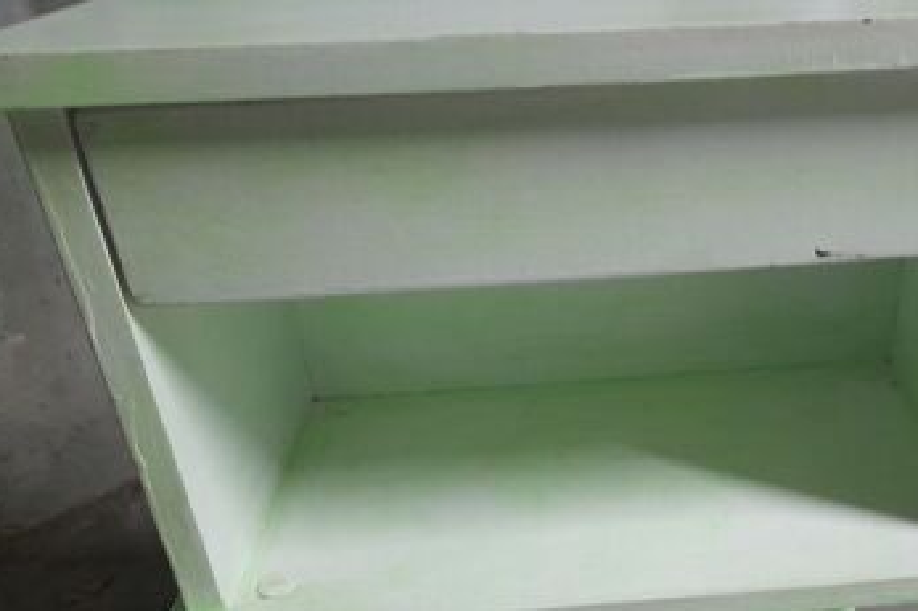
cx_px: 622
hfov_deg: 52.0
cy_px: 413
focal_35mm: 36
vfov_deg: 36.4
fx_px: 918
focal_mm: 4.6
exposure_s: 1/20
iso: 640
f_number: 2
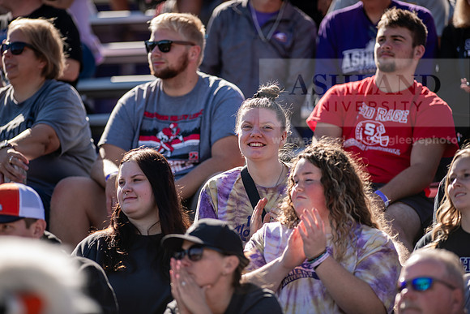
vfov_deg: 4.6
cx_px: 235
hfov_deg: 6.9
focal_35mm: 300
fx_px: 3917
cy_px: 157
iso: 200
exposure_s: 1/1250
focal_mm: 300
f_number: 3.2
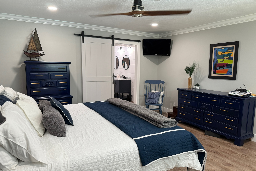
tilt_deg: -7.0
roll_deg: -1.1
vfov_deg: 51.3
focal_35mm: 25
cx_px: 128
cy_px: 89
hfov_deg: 71.5
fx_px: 178
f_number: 1.78
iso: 160
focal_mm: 6.76
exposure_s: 1/60
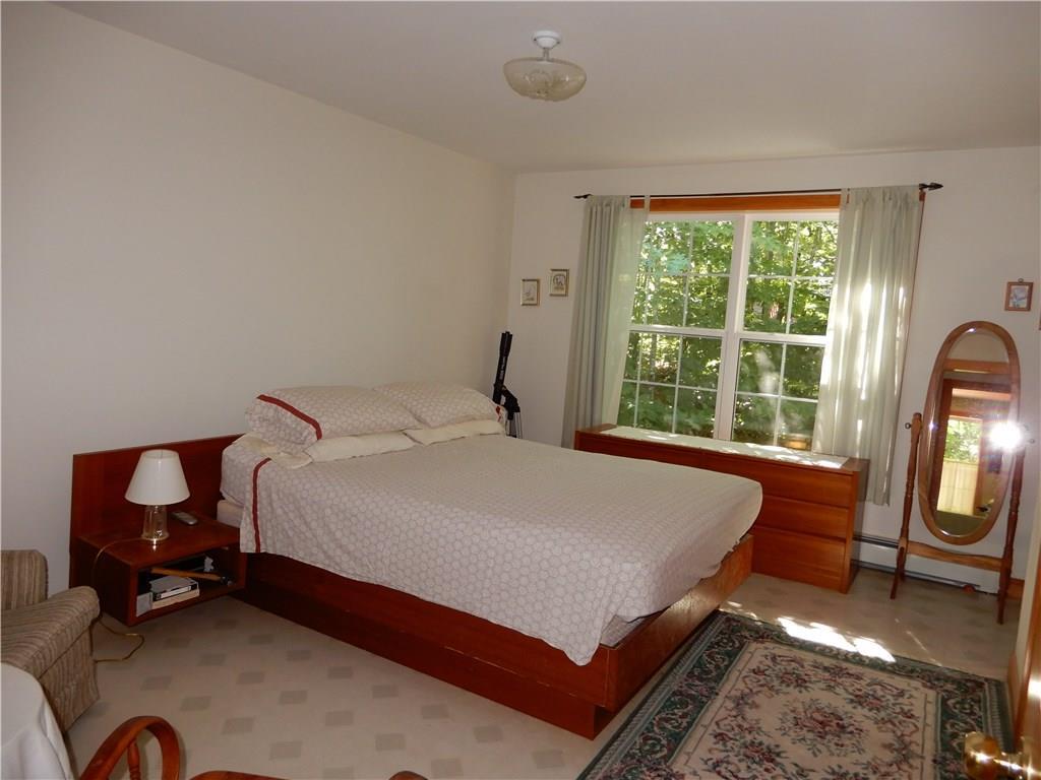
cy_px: 390
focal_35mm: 24
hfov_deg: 71.6
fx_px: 722
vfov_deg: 56.8
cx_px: 520
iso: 200
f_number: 3.4
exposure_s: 1/30
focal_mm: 4.3
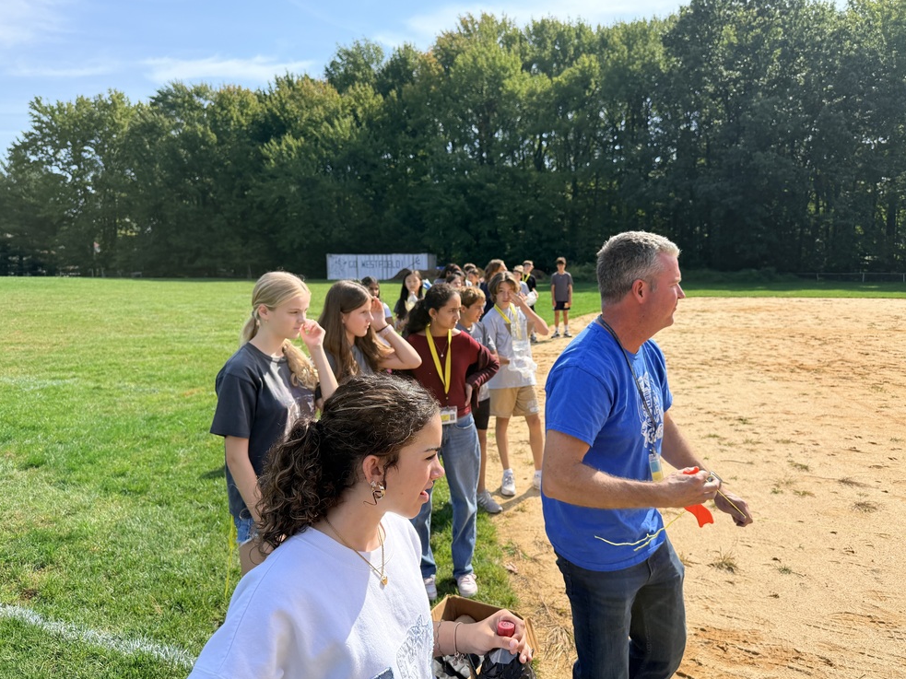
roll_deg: +0.6
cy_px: 330
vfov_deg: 54.9
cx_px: 468
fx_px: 654
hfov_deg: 69.4
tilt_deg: -5.7
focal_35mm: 25
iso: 100
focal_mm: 6.76
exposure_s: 1/4167
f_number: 1.78
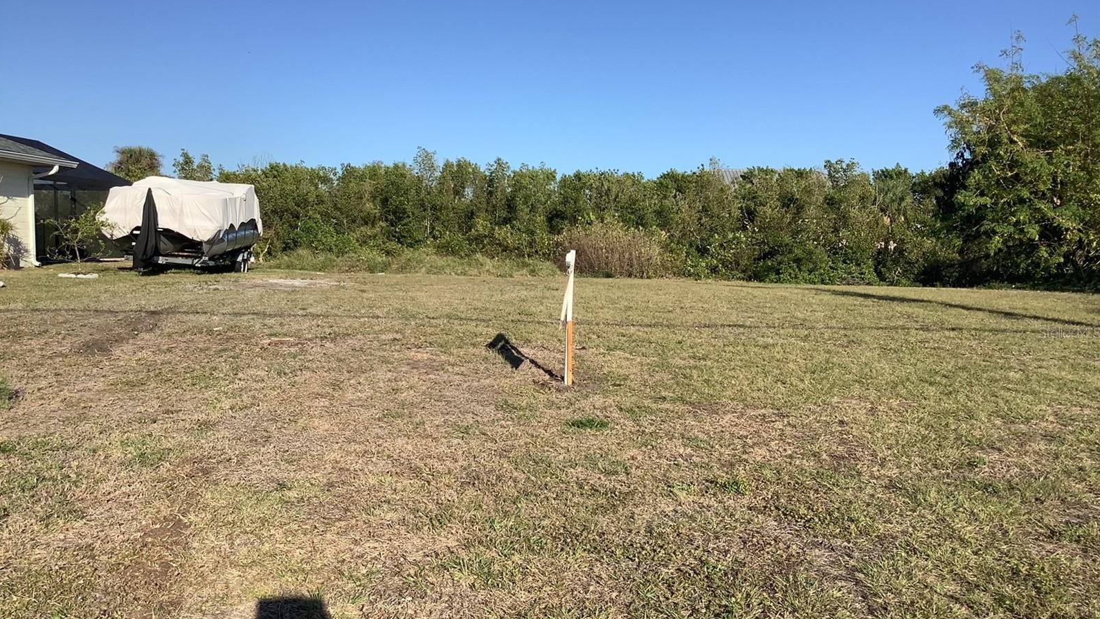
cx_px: 550
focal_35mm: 34
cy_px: 332
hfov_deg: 58.0
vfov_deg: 34.6
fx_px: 992
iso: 25
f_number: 2.4
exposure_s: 1/1404
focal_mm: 3.3
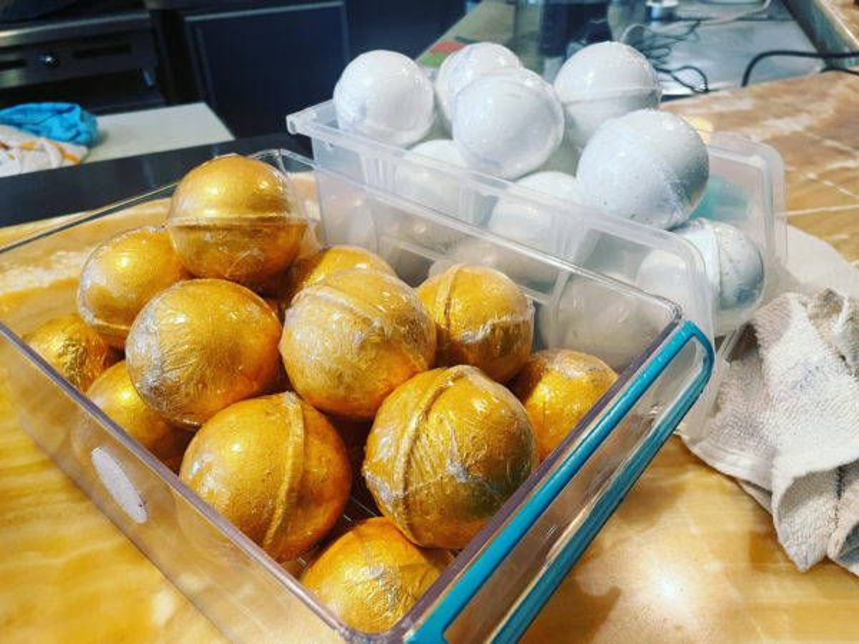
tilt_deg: -36.2
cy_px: 322
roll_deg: -0.2
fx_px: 645
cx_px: 430
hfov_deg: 67.3
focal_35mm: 26
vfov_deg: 53.1
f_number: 1.6
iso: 200
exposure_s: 1/60
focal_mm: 4.2
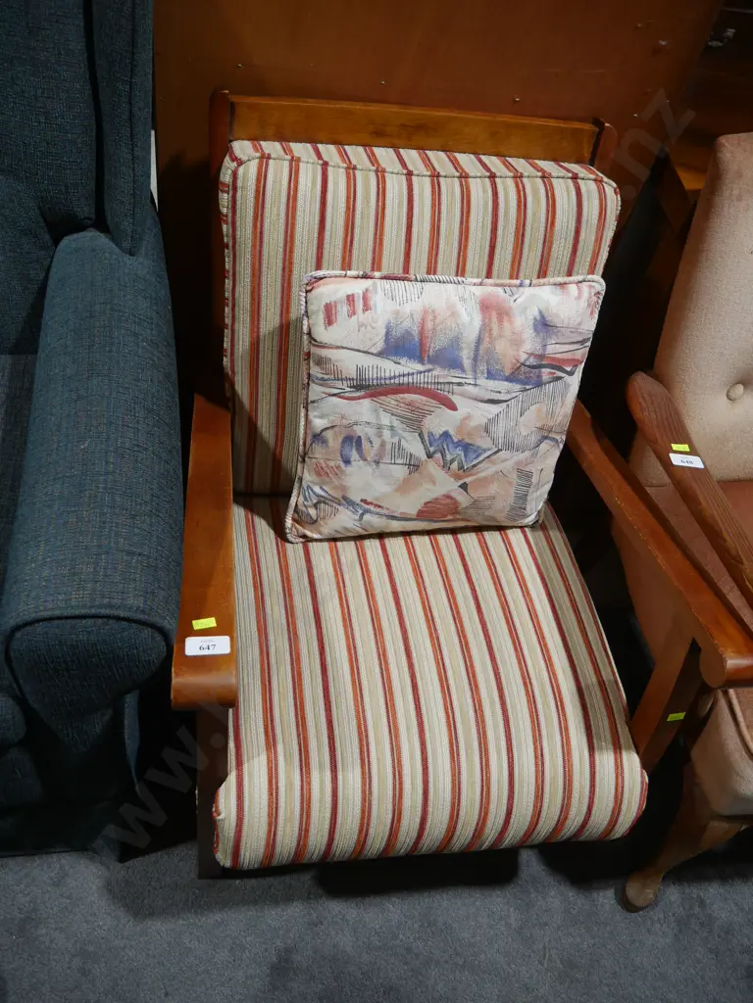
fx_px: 812
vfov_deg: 63.4
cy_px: 502
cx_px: 376
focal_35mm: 28
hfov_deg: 49.7
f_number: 3.5
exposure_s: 1/60
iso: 200
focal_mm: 14
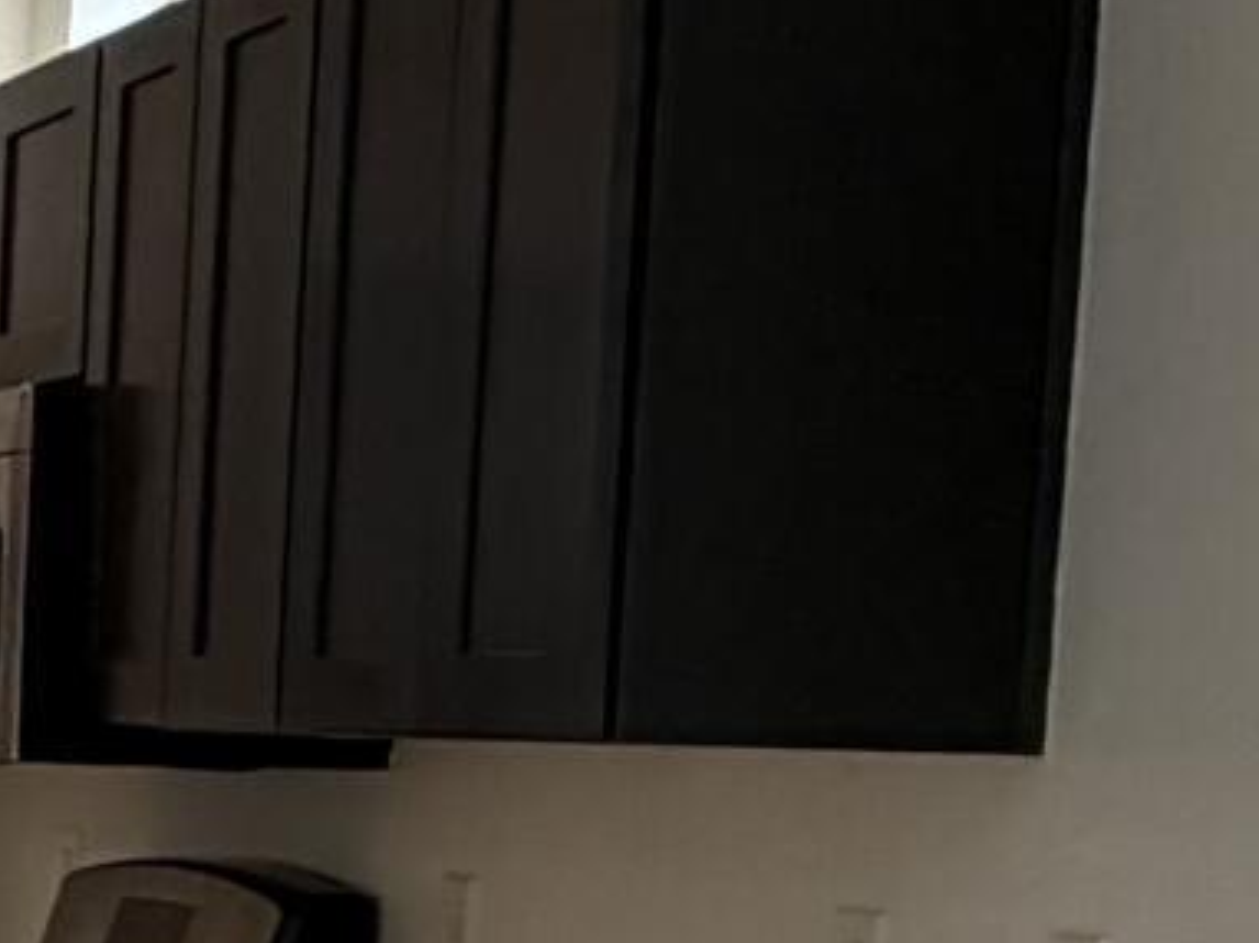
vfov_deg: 13.3
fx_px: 3998
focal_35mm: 110
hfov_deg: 12.5
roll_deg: -0.9
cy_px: 887
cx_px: -2050
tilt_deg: -0.3
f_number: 2.2
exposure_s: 1/120
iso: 125
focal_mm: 2.22
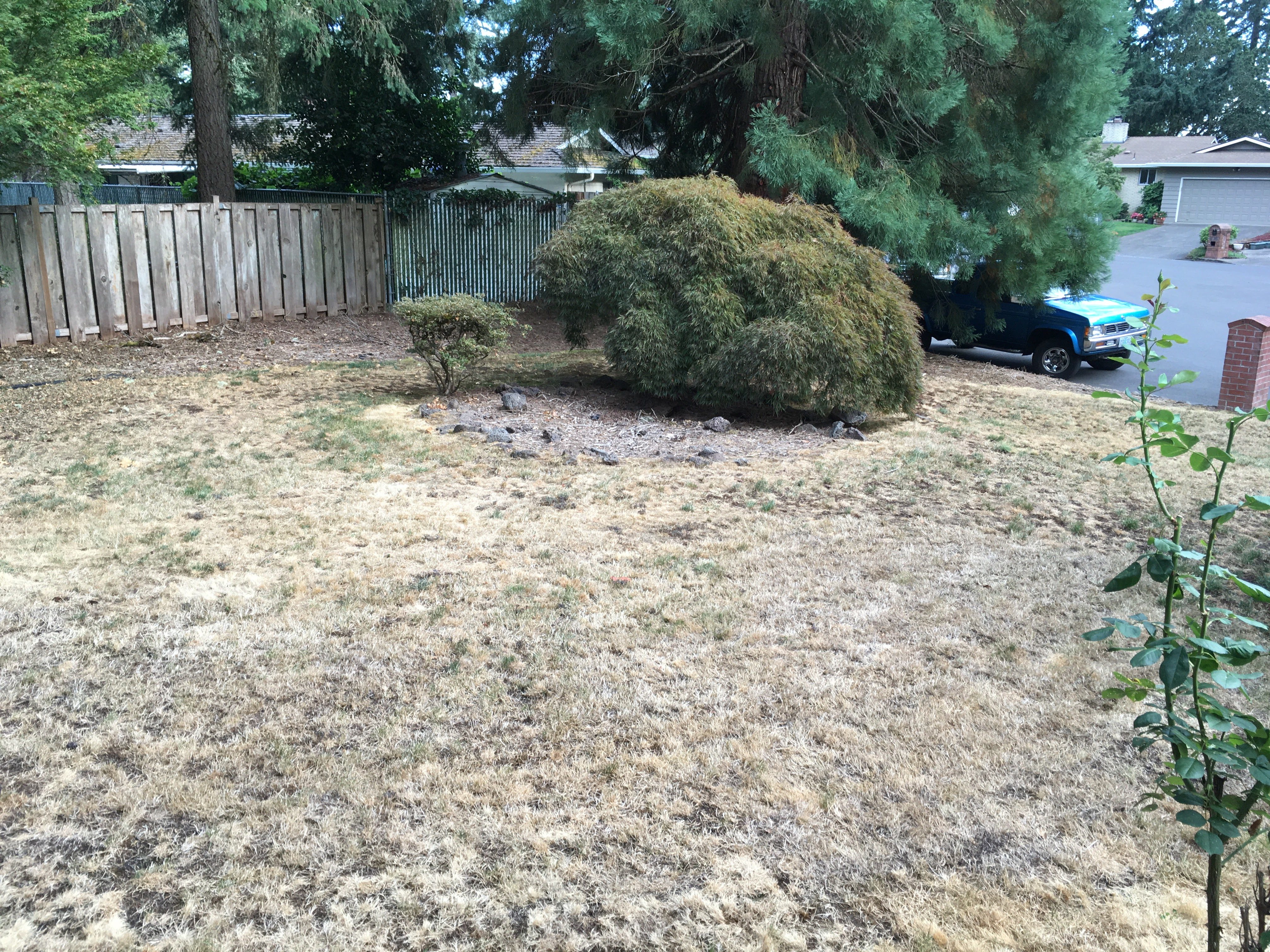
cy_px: 476
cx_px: 635
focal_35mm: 29
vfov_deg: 48.2
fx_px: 1064
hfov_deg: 61.7
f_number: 2.2
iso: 40
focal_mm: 4.15
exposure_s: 1/120
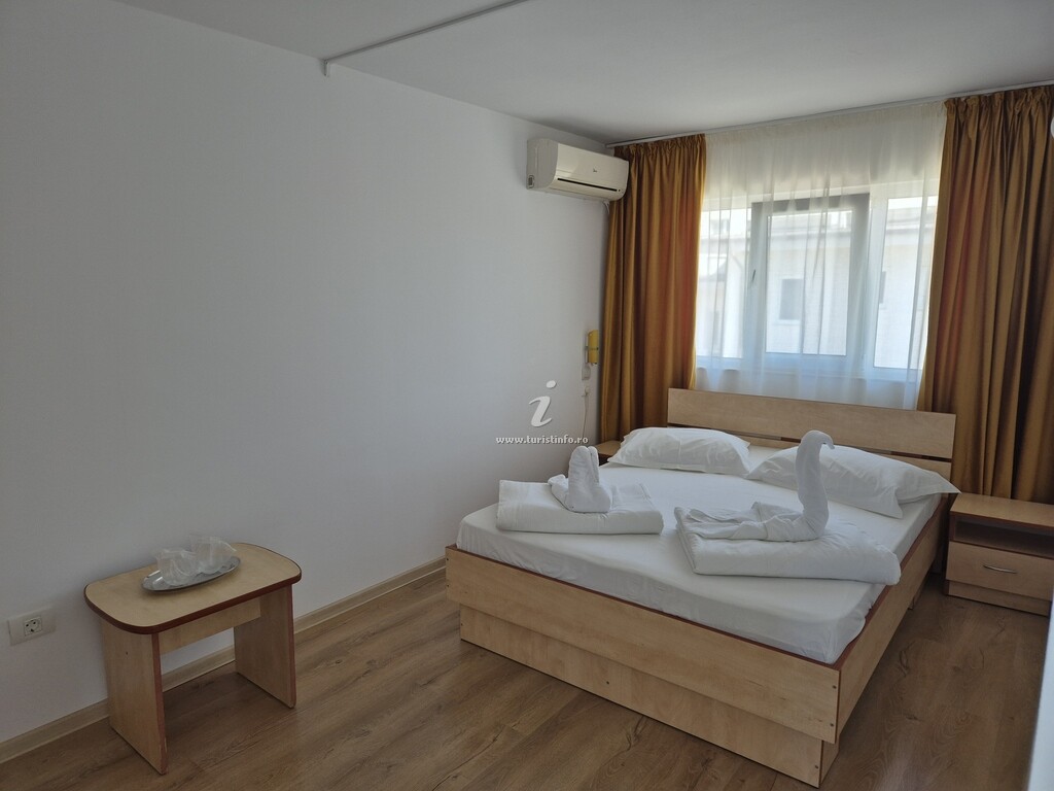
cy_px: 396
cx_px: 527
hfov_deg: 73.9
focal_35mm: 23
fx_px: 700
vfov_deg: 58.9
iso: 50
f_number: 1.8
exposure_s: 1/180
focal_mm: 5.4
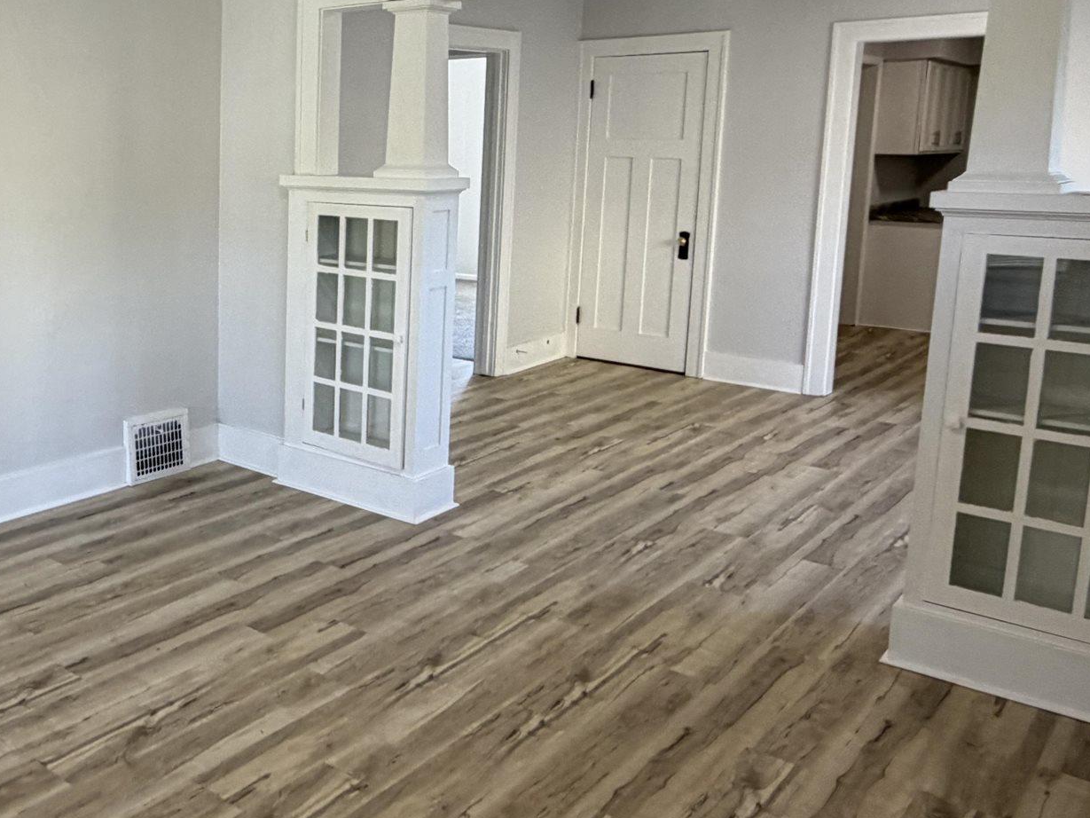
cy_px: 295
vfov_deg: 40.4
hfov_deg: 48.8
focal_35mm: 35
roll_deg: +0.1
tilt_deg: -9.0
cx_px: 178
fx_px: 1102
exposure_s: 1/121
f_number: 2.2
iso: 160
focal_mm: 2.22
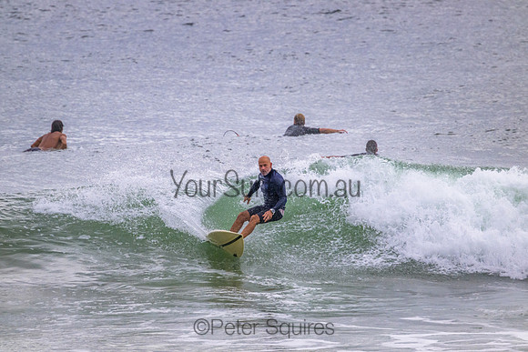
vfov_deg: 1.7
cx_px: 264
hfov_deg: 2.6
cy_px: 176
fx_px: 11736
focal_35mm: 800
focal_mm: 800
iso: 3200
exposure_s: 1/2000
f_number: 11
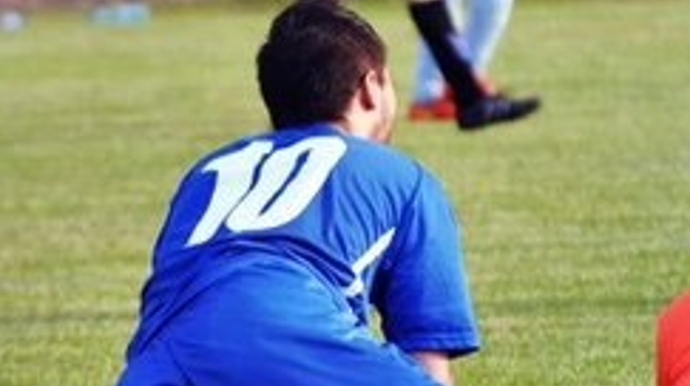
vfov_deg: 2.1
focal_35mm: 568
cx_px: 278
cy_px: 24
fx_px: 10387
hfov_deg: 3.8
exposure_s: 1/500
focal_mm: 135
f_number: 5
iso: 280
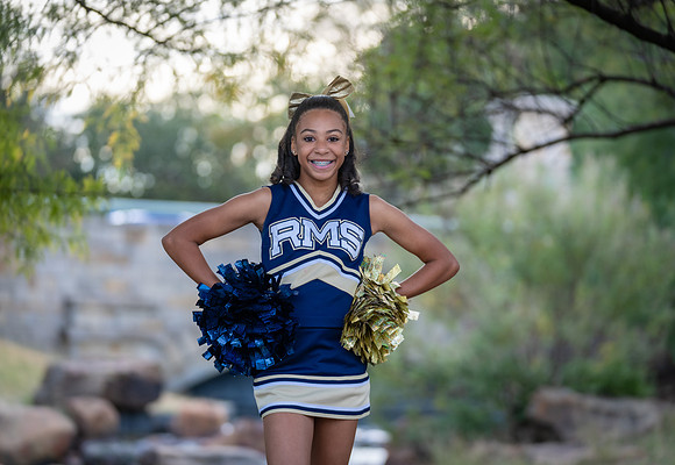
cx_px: 336
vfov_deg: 10.2
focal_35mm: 137
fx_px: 2605
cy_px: 223
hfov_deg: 14.8
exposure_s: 1/320
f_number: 2.8
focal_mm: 121
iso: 250
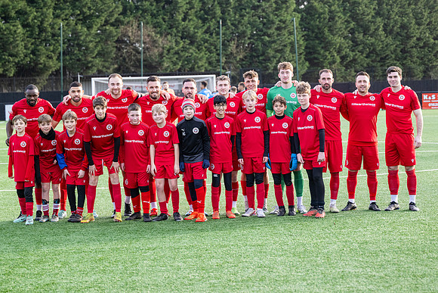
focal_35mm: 106
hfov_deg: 19.3
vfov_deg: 13.0
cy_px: 141
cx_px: 235
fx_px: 1287
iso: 800
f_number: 4
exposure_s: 1/1000
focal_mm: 98
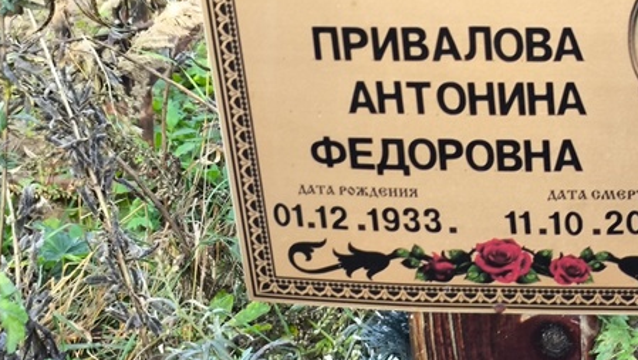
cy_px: 164
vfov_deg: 12.5
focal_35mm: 97
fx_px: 1642
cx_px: 448
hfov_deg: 21.9
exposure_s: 1/50
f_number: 1.7
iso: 64
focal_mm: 4.71
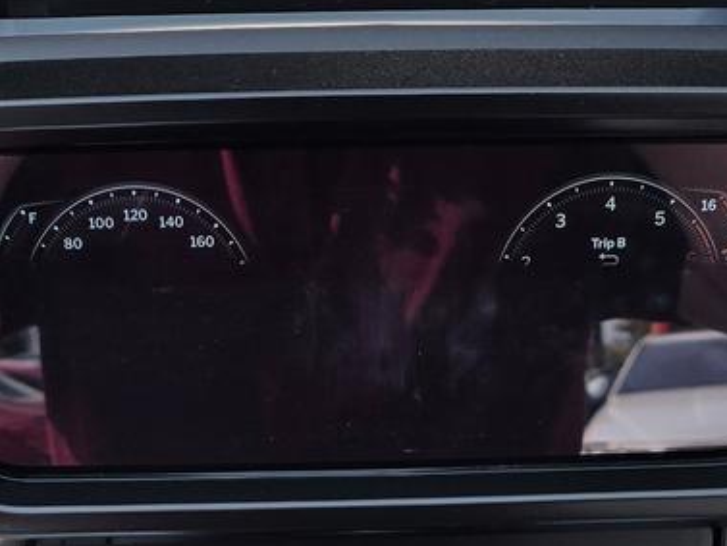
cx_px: 368
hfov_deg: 25.0
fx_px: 1639
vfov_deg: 17.8
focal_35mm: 78
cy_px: 695
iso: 80
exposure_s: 1/5778
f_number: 1.7
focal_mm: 6.3
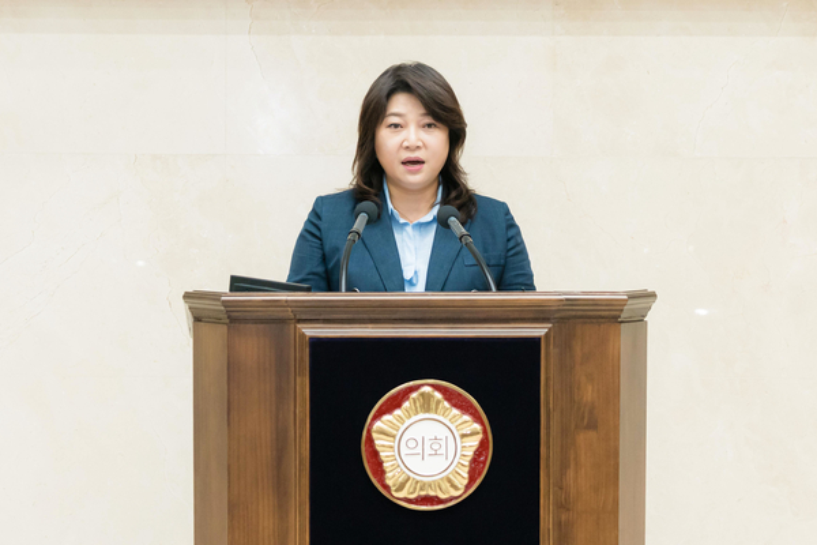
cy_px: 272
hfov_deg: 15.2
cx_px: 408
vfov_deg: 10.2
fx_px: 3064
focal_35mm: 135
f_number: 4
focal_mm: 90
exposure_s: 1/160
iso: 3200
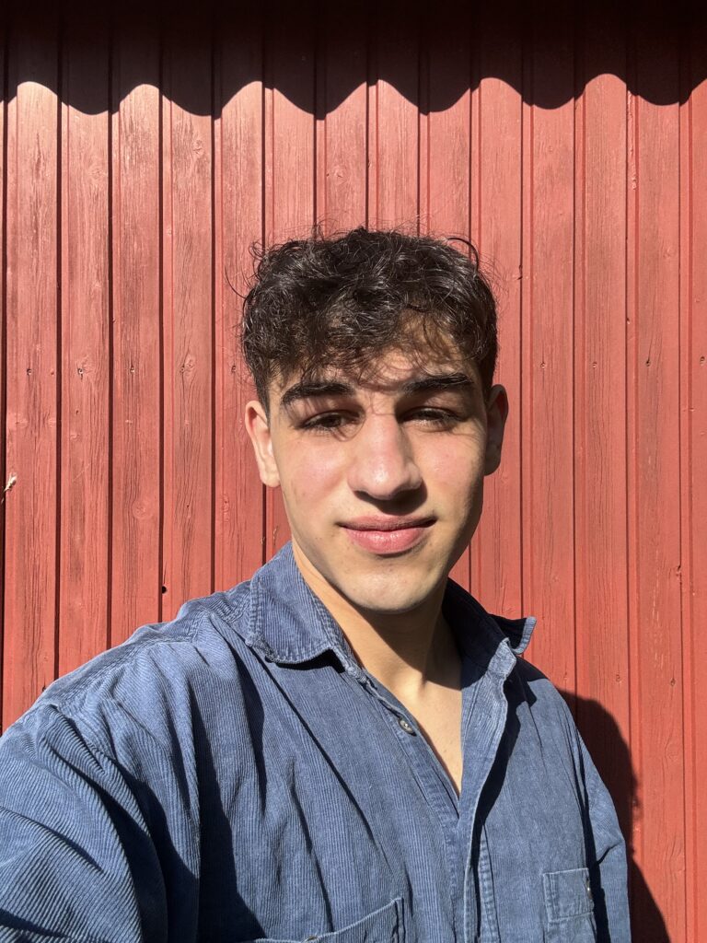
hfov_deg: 46.8
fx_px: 817
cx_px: 354
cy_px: 472
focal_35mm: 30
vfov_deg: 60.0
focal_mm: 2.69
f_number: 1.9
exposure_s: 1/1038
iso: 25
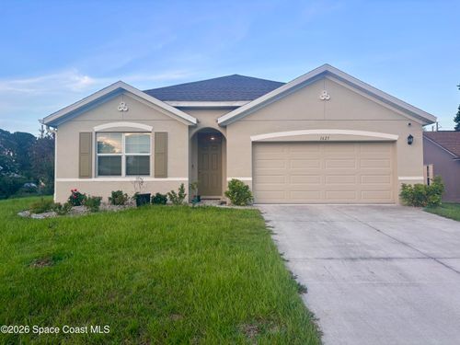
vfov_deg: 53.1
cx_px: 230
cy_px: 172
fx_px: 346
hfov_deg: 67.3
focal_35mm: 26
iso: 40
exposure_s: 1/231
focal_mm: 5.96
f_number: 1.6
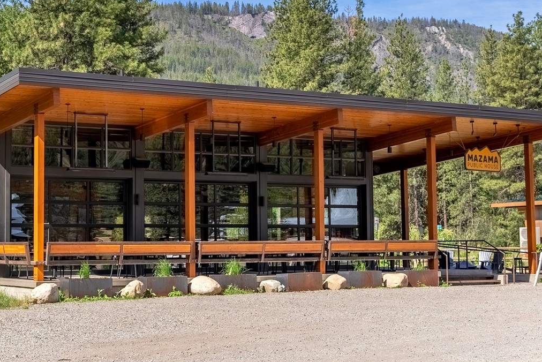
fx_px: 1107
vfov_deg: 18.6
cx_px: 219
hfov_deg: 27.5
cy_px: 149
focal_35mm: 74
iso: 100
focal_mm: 43.9
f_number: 9
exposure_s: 1/8000
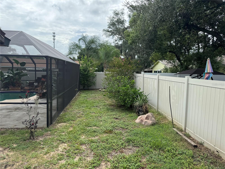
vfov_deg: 56.8
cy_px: 84
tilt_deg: -4.4
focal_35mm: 24
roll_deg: -2.0
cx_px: 112
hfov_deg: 71.6
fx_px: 156
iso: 80
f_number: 1.78
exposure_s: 1/2506
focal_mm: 6.76
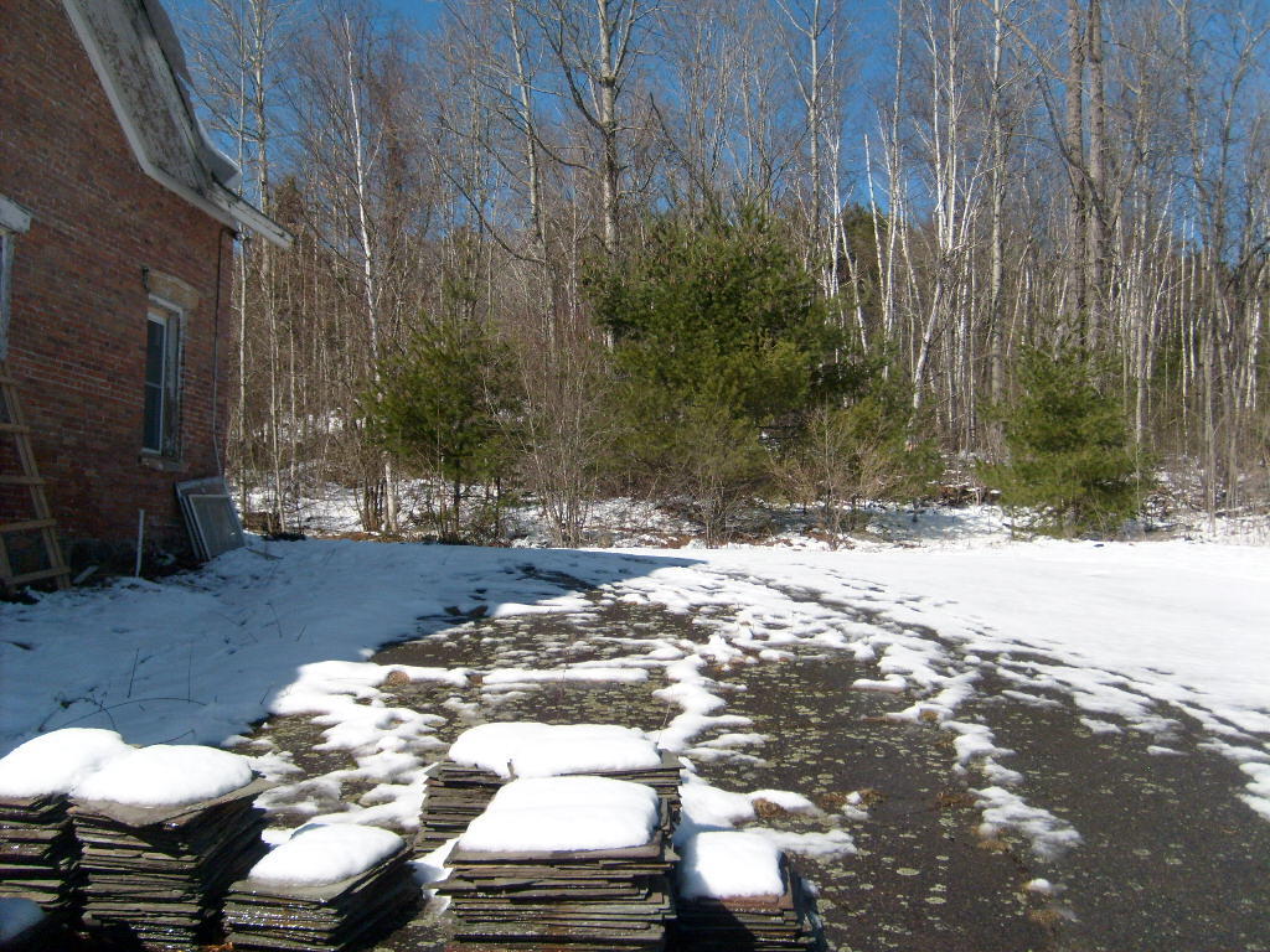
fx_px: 1284
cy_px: 476
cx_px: 635
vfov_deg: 40.7
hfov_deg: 52.6
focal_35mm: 35
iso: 80
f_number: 7.1
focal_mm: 5.8
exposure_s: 1/350
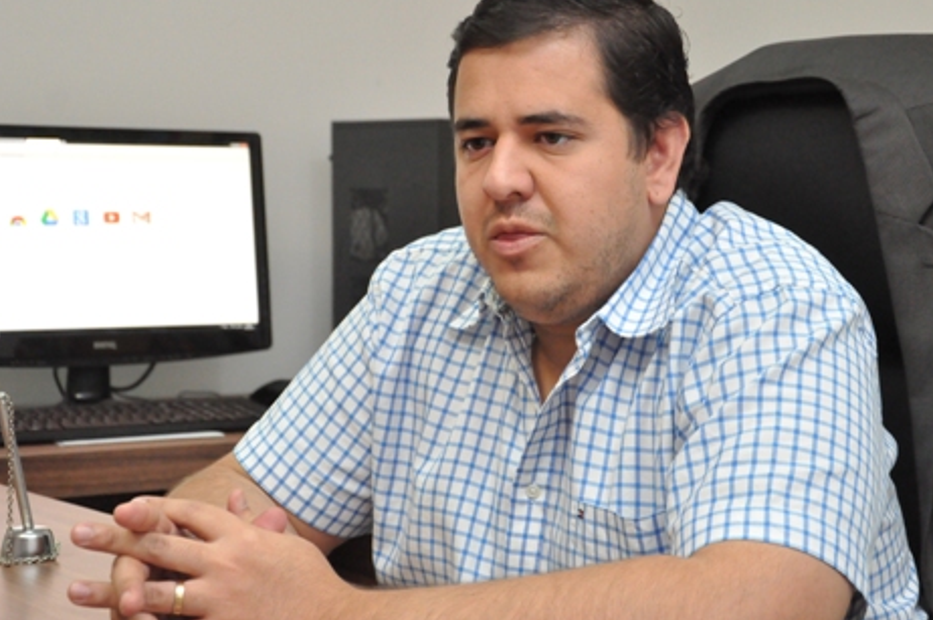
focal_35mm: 94
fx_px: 2434
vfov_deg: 14.5
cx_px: 516
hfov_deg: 21.7
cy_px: 299
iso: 3200
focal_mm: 52
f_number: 8
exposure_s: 1/60
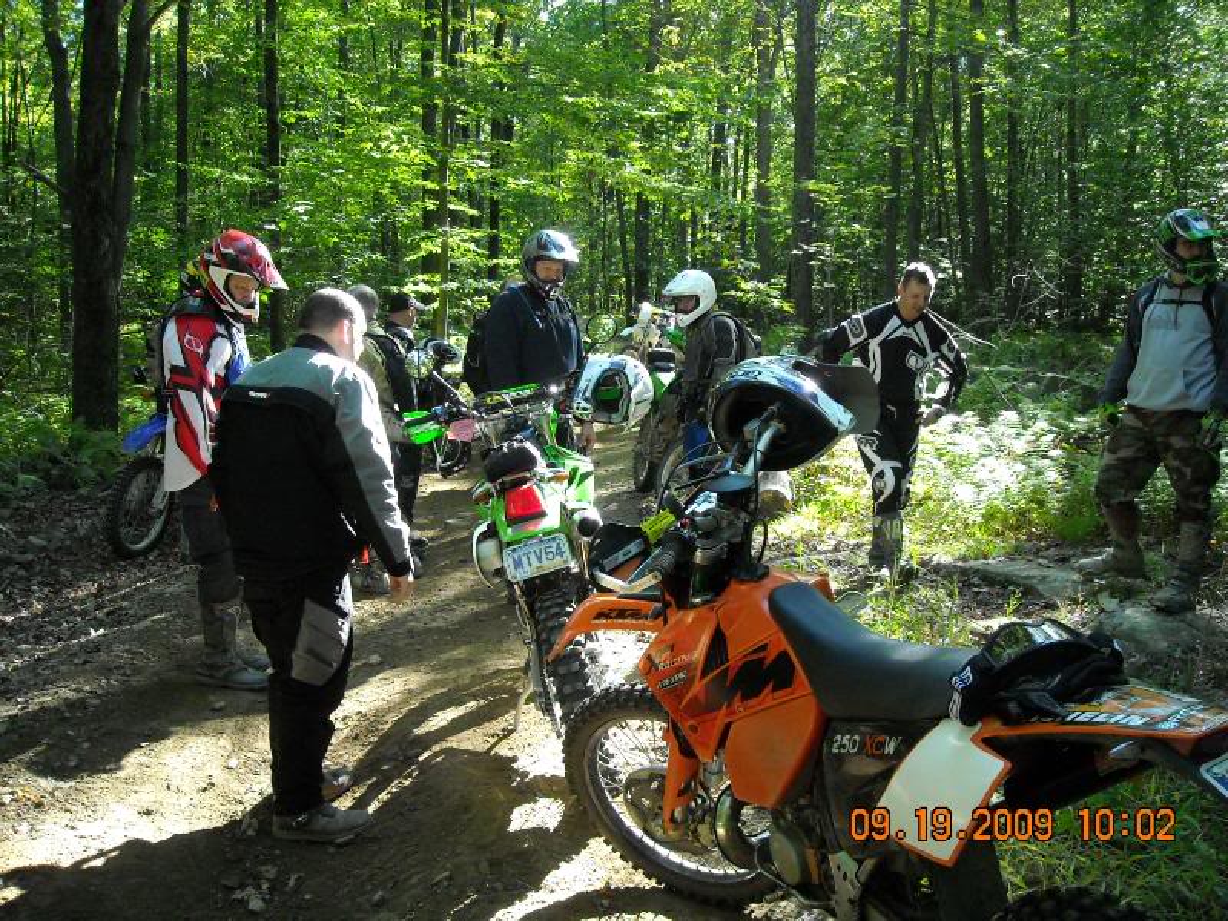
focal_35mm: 35
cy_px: 460
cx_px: 614
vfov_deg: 40.7
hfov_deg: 52.6
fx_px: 1242
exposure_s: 1/154
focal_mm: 5.7
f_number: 2.8
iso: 351
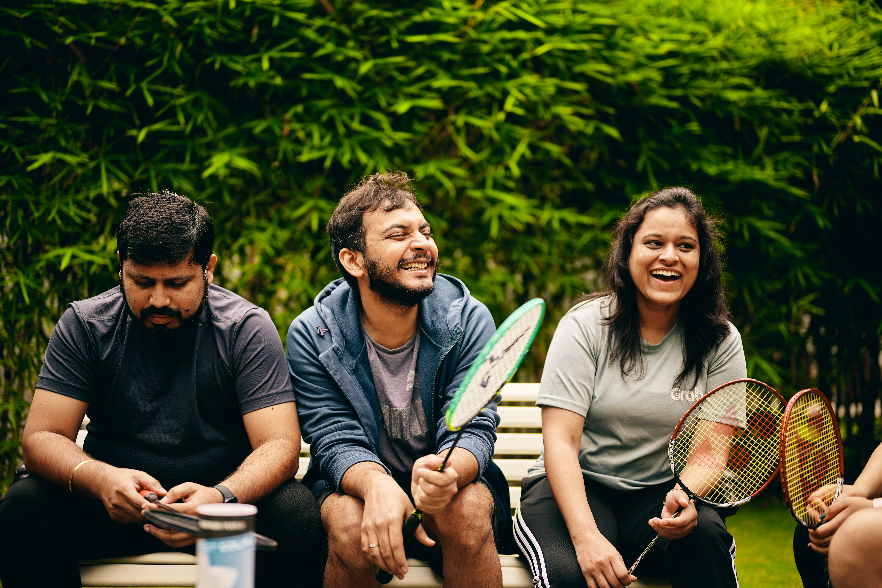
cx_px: 441
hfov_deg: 39.6
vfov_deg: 27.0
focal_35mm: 50
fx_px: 1225
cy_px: 294
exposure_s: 1/640
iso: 64
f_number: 1.8
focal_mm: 50
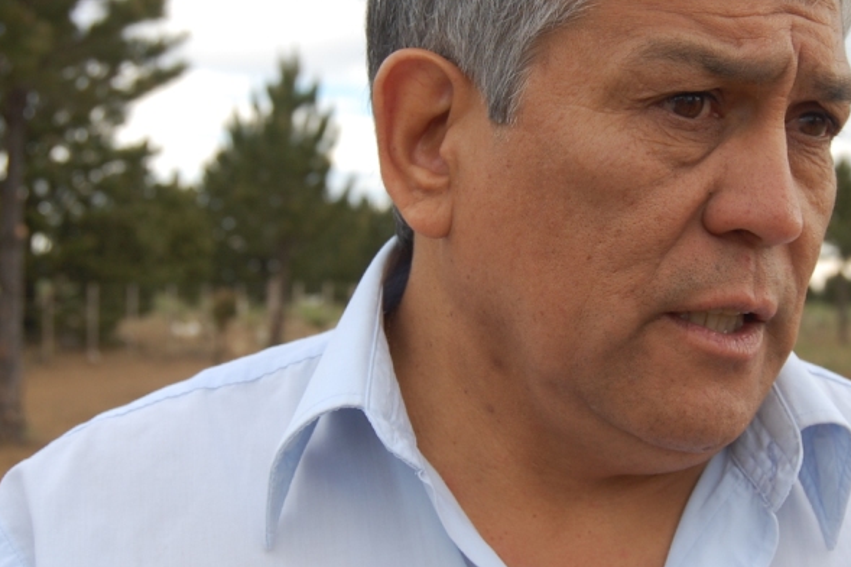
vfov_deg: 16.8
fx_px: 1911
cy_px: 216
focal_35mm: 81
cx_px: 532
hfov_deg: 25.0
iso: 200
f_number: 7.1
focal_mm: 31
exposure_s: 1/200
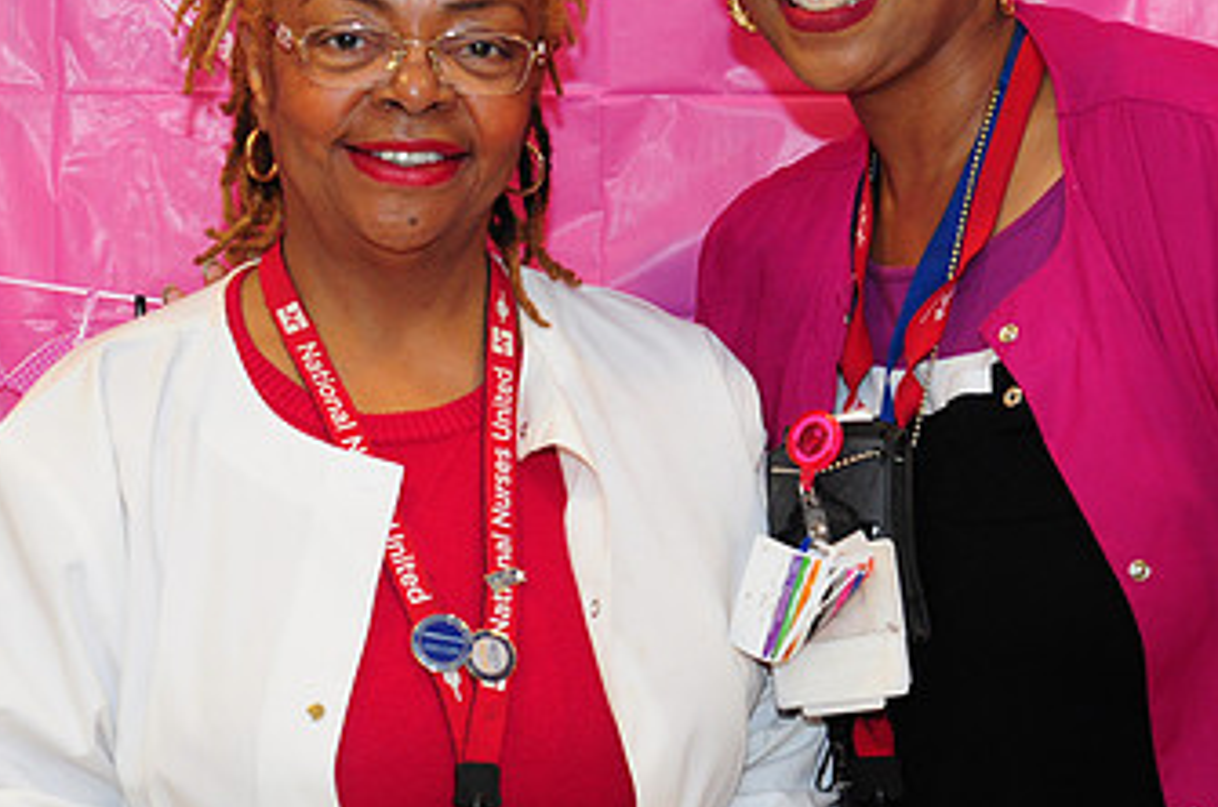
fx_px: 3946
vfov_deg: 11.7
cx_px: 589
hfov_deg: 17.5
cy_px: 242
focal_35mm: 117
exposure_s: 1/60
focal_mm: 45
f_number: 5.6
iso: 640
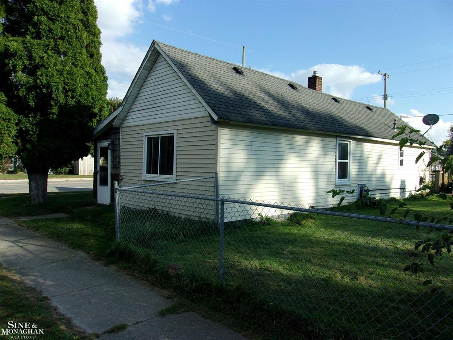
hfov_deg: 65.3
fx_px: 353
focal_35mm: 27
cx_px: 226
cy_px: 170
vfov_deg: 51.4
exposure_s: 1/70
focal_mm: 4.9
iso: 80
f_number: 10.4
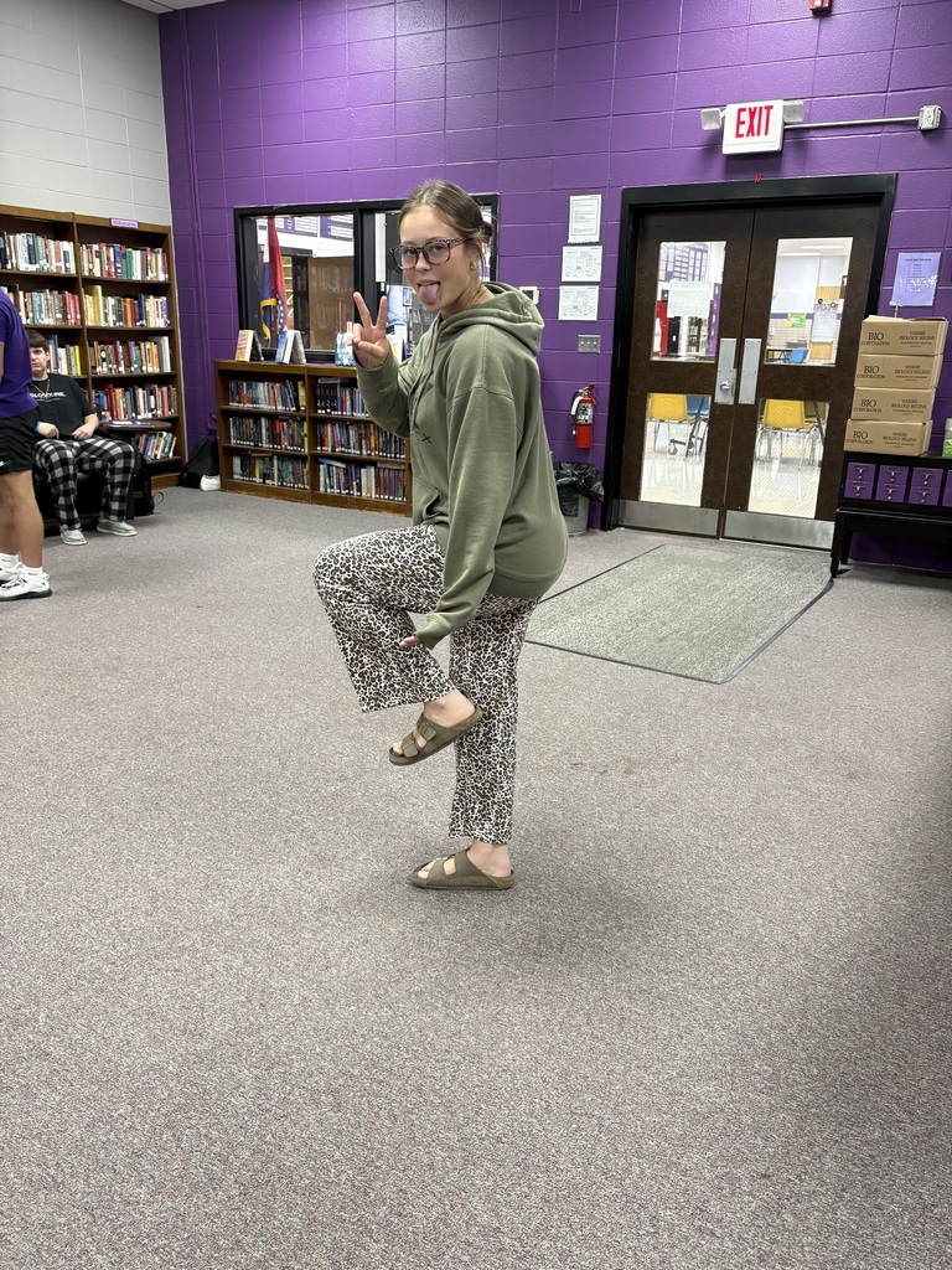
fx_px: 953
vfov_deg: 67.3
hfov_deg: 53.1
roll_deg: -2.5
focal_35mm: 26
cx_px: 476
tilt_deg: -16.7
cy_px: 635
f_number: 1.6
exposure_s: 1/60
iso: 250
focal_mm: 5.96
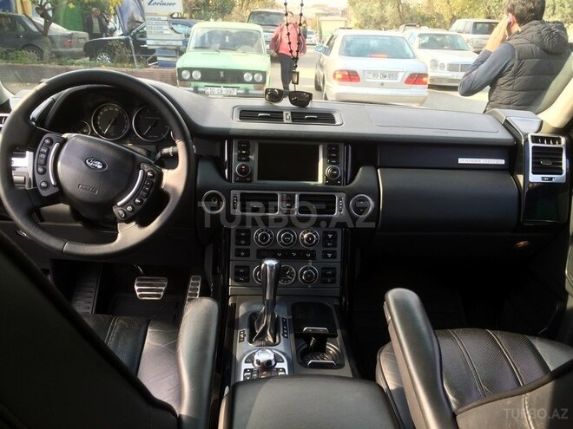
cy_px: 214
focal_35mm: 29
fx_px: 480
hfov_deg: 61.7
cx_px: 286
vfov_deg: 48.2
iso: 32
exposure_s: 1/160
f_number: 2.2
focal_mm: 4.15
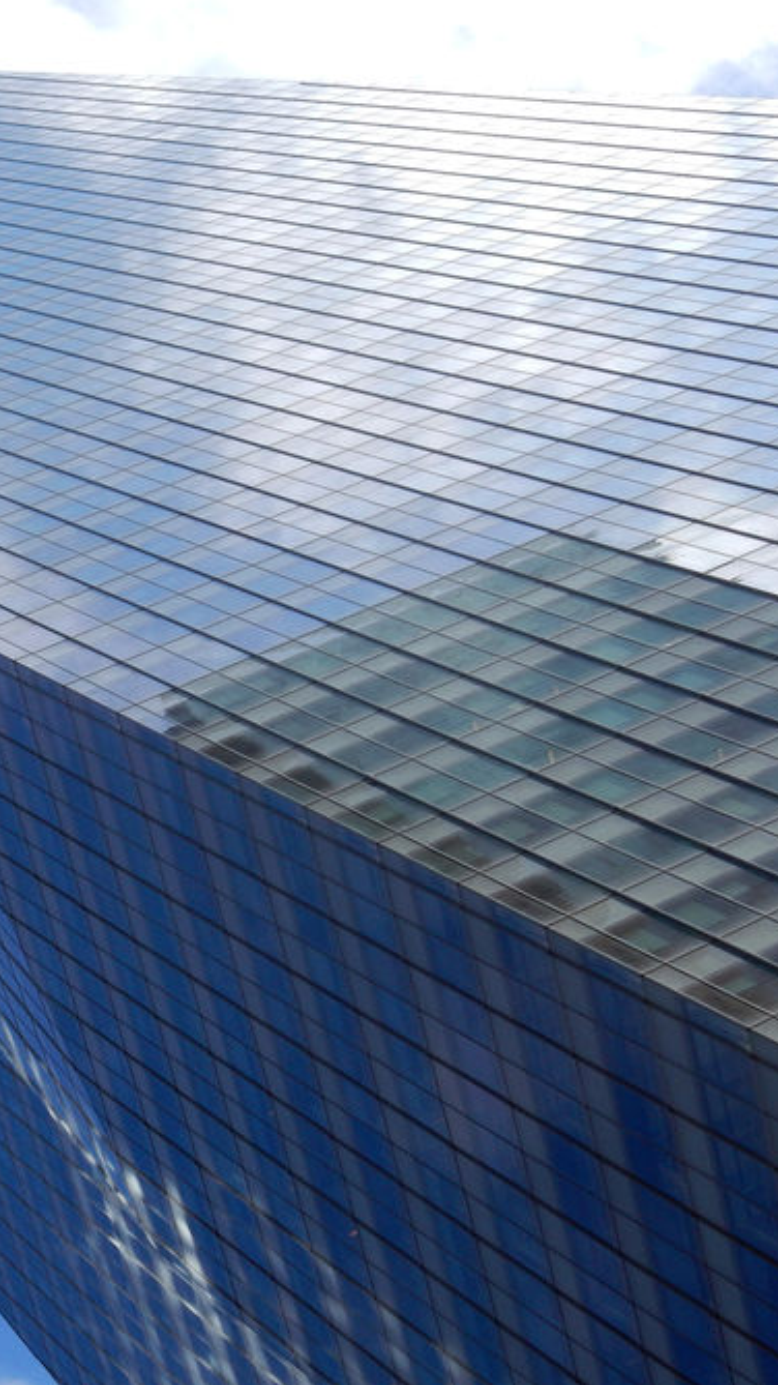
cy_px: 690
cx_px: 182
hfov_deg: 13.7
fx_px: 3229
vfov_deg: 24.2
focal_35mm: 88
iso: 125
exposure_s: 1/800
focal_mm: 10.7
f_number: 4.5
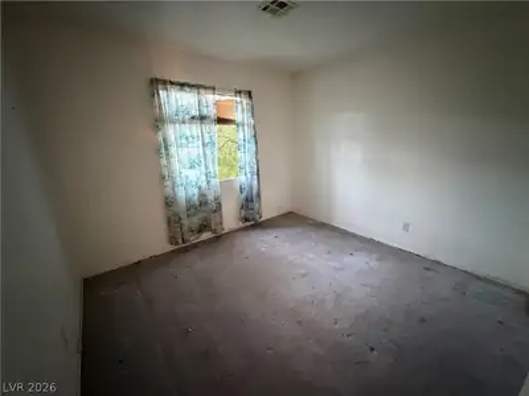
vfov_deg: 85.7
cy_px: 198
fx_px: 214
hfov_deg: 102.1
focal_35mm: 14
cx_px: 264
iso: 1000
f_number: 2.2
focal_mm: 2.22
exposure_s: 1/40
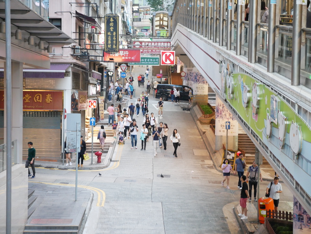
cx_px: 156
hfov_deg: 27.8
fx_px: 629
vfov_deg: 21.0
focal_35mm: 70
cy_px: 117
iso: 1600
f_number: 2.8
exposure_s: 1/80
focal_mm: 35
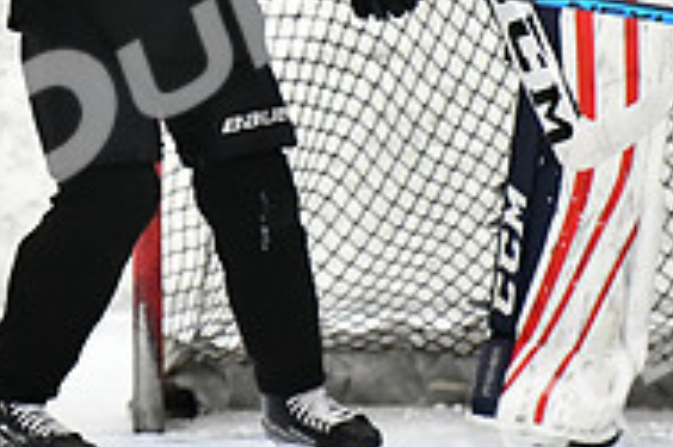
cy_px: 30
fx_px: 16455
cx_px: 186
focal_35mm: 881
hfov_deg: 2.3
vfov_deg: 1.6
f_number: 2.8
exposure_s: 1/1250
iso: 5000
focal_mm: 190
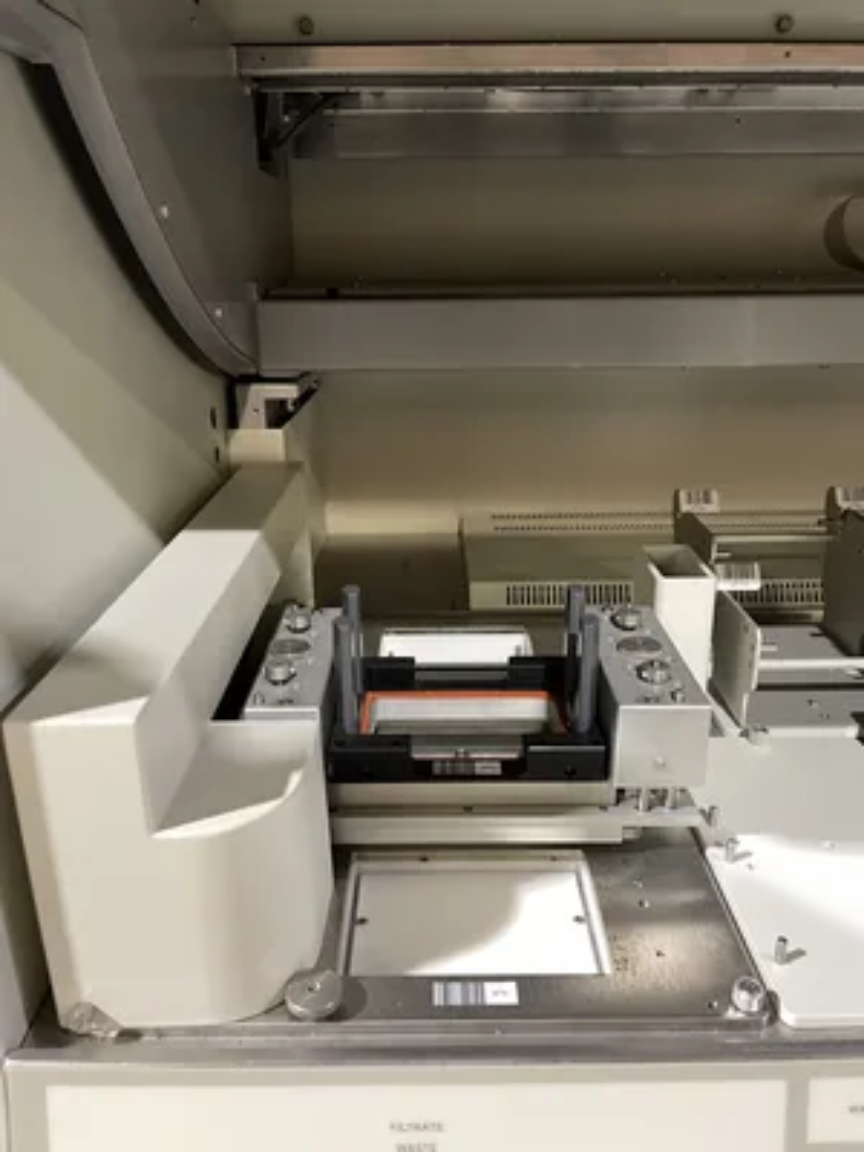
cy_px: 576
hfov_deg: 53.1
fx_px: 865
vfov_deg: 67.3
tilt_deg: -18.7
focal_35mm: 26
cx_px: 432
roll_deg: +0.5
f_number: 1.6
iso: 320
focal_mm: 4.2
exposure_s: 1/60
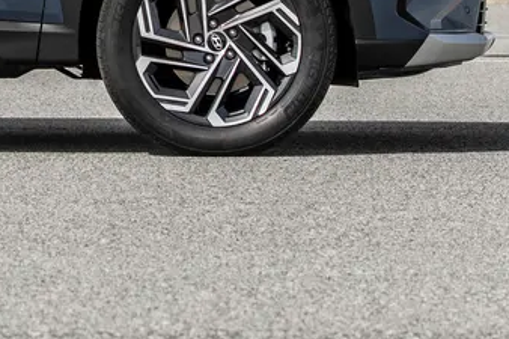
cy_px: -391
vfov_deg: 3.8
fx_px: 5017
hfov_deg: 5.8
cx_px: -214
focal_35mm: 355
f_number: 5
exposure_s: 1/500
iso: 64
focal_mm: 75
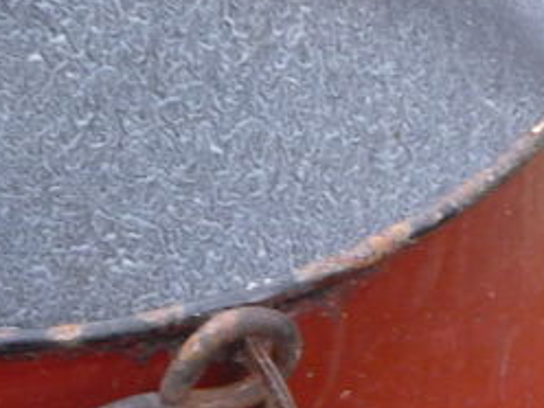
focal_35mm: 121
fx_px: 1902
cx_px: 156
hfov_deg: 16.2
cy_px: 340
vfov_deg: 12.2
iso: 125
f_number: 3.3
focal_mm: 5.2
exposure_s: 1/30
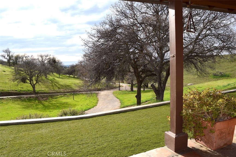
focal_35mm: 27
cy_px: 78
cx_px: 118
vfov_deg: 47.9
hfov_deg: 67.4
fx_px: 177
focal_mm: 18
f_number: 9
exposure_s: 1/200
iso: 100
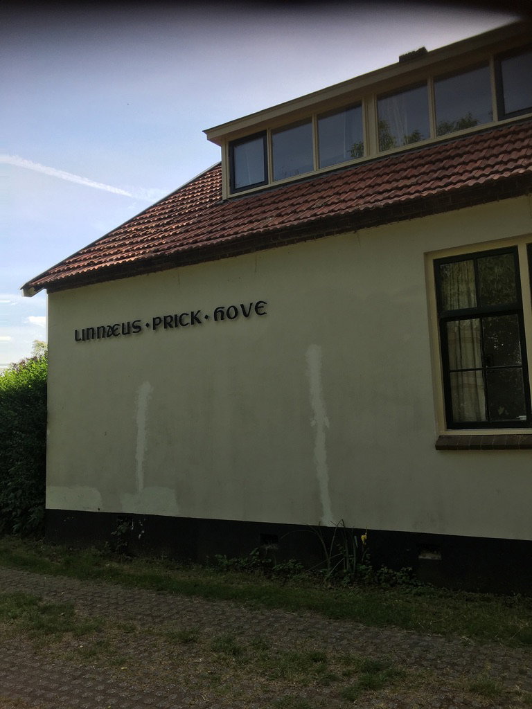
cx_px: 266
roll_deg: +1.2
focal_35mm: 29
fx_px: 594
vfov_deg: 61.7
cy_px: 354
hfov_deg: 48.2
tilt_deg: +6.4
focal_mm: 4.15
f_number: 2.2
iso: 25
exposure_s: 1/686
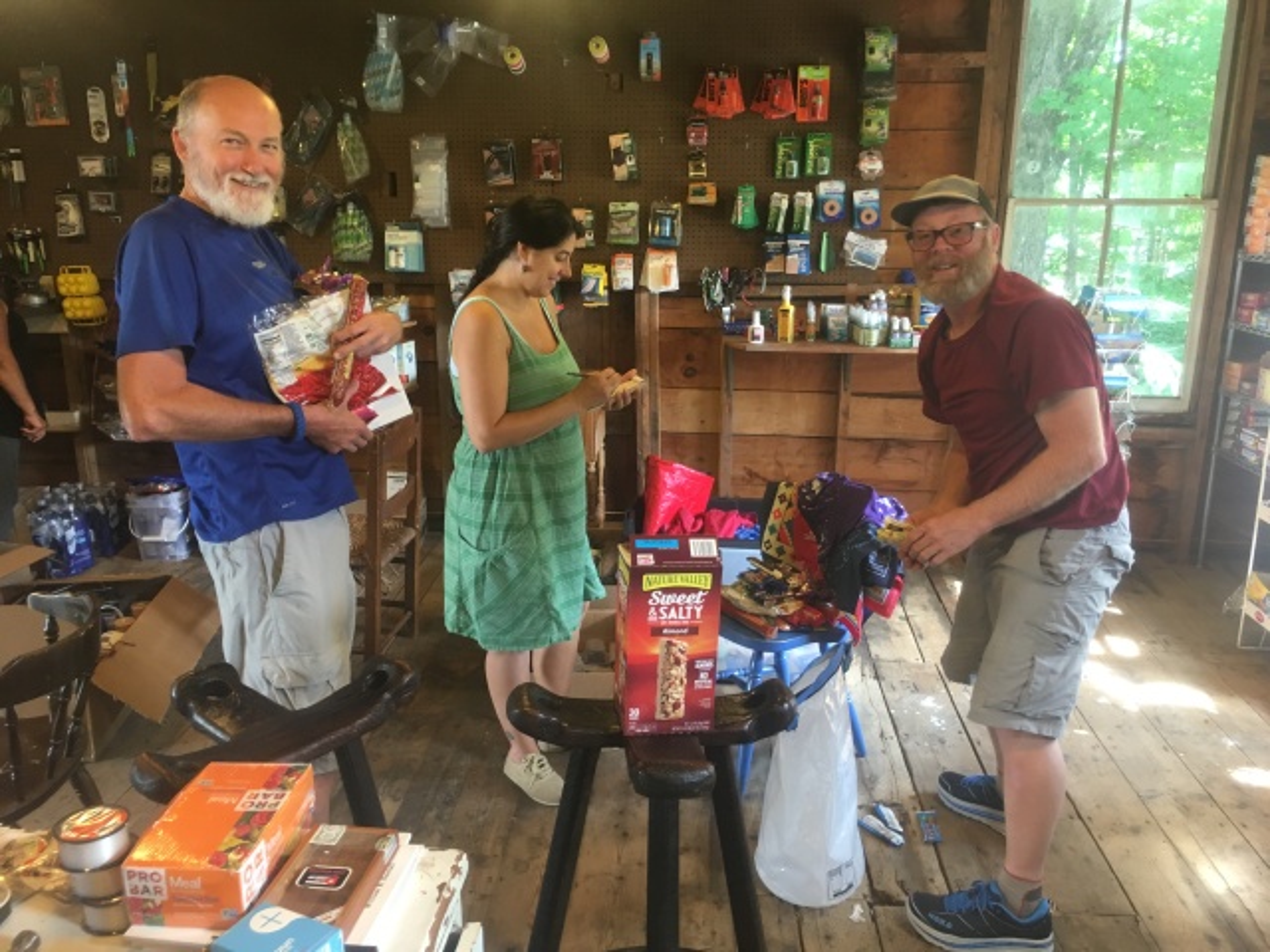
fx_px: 1064
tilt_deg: -13.9
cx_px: 635
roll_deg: +1.4
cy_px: 476
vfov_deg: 48.2
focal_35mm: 29
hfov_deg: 61.7
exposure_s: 1/30
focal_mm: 4.15
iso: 100
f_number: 2.2
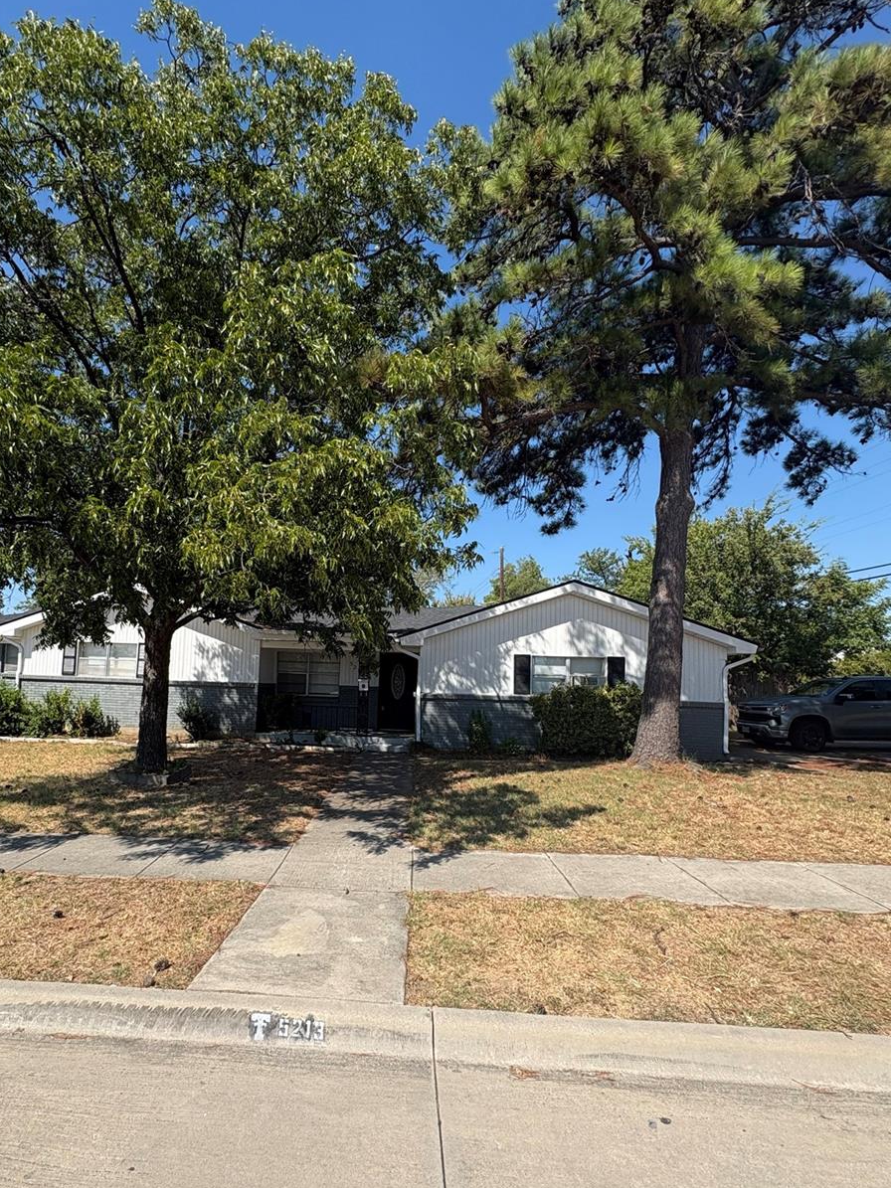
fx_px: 618
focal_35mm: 18
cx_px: 350
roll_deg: -2.7
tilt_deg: +4.7
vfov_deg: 87.6
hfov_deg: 70.7
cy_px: 642
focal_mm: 2.22
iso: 50
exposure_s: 1/1346
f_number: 2.2
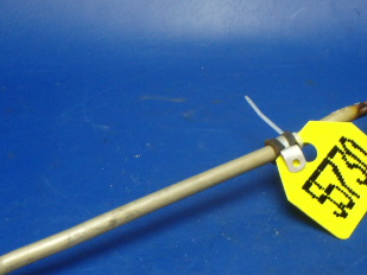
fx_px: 615
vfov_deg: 25.0
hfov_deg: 33.2
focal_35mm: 58
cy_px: 200
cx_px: 160
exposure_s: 1/30
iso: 320
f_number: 3.9
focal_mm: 5
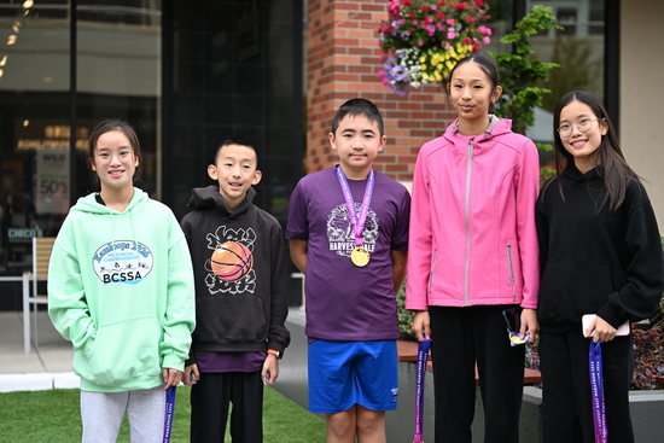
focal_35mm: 70
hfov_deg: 28.8
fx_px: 1291
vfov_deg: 19.5
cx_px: 332
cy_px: 222
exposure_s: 1/1000
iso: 400
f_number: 2.8
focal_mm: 70
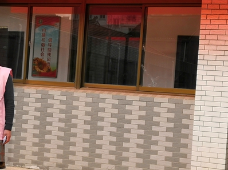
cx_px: 103
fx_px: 625
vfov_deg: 15.5
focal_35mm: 95
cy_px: 95
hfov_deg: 20.7
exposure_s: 1/724
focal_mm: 3.95
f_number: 1.8
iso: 50
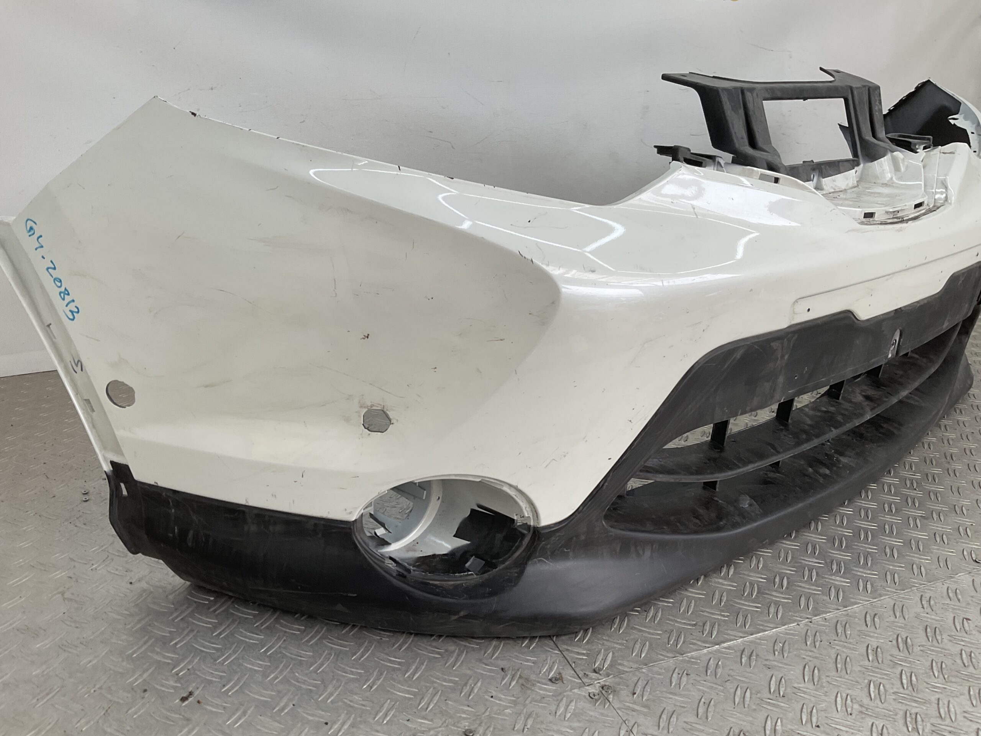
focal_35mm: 29
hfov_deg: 61.7
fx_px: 822
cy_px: 368
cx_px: 490
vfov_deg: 48.2
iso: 16
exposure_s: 1/205
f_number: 1.8
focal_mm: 3
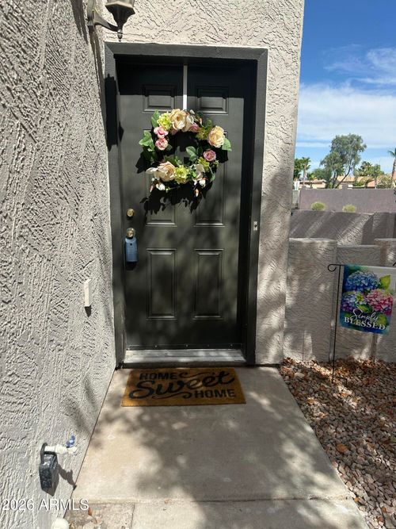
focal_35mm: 24
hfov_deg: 56.8
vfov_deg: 71.6
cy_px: 264
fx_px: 366
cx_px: 198
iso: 80
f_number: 1.78
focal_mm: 6.86
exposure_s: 1/3247
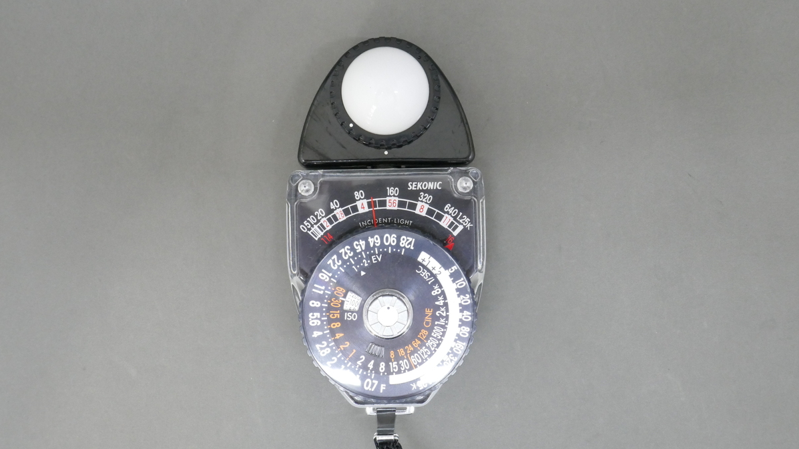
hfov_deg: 48.4
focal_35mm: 42
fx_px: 890
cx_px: 399
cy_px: 227
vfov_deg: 28.3
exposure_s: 1/20
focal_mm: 14.6
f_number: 8
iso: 1600
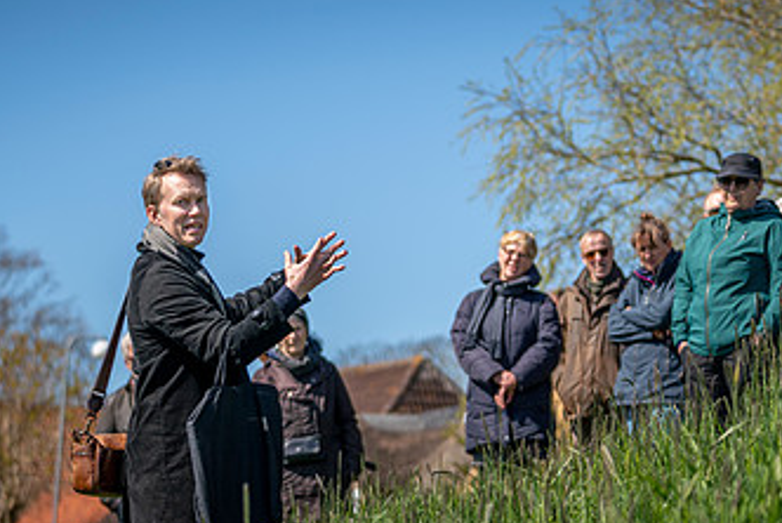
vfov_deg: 10.0
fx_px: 3000
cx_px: 563
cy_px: 258
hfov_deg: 14.8
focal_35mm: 138
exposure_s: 1/1250
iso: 100
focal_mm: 79
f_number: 2.8
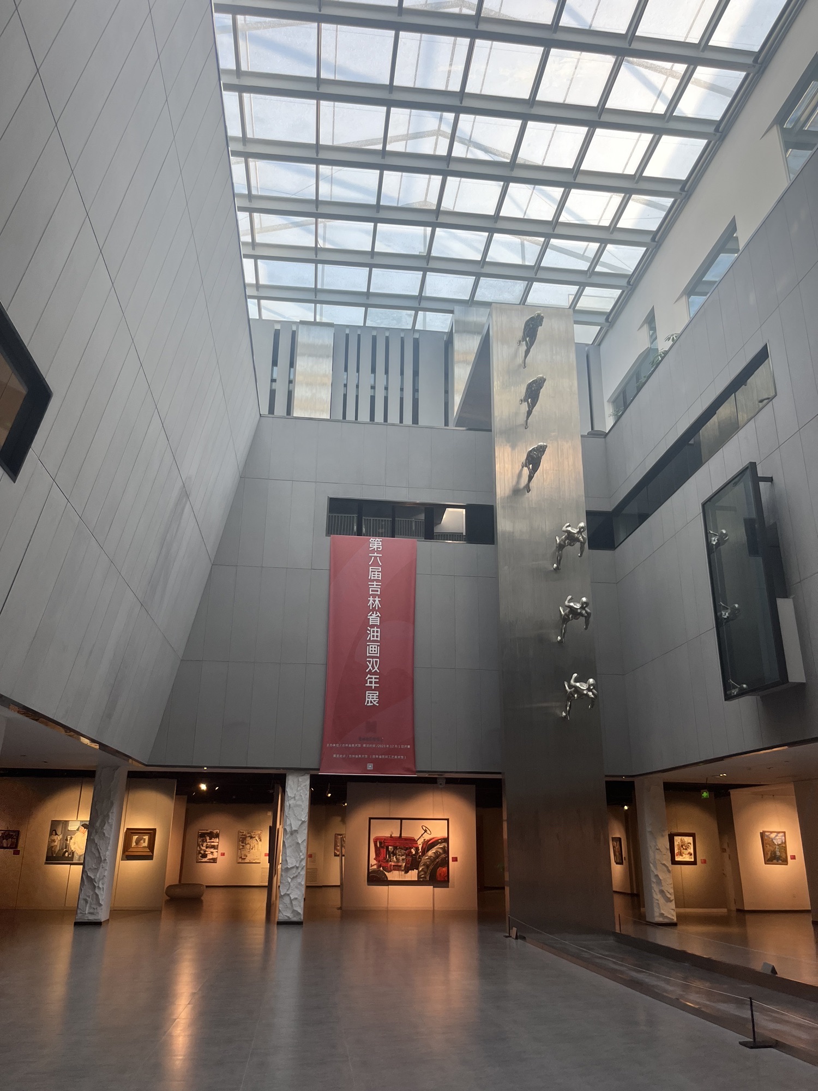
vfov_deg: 67.3
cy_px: 546
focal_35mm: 26
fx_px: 819
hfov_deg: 53.1
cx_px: 409
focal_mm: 5.1
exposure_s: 1/140
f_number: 1.6
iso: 40
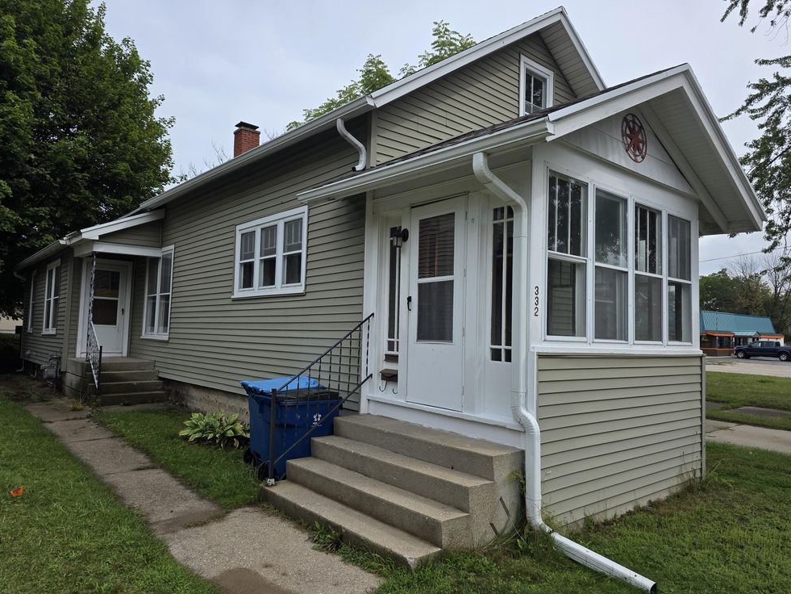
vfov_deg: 56.8
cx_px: 409
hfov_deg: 71.6
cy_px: 303
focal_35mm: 24
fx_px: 548
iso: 80
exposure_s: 1/5017
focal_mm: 6.3
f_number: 1.7
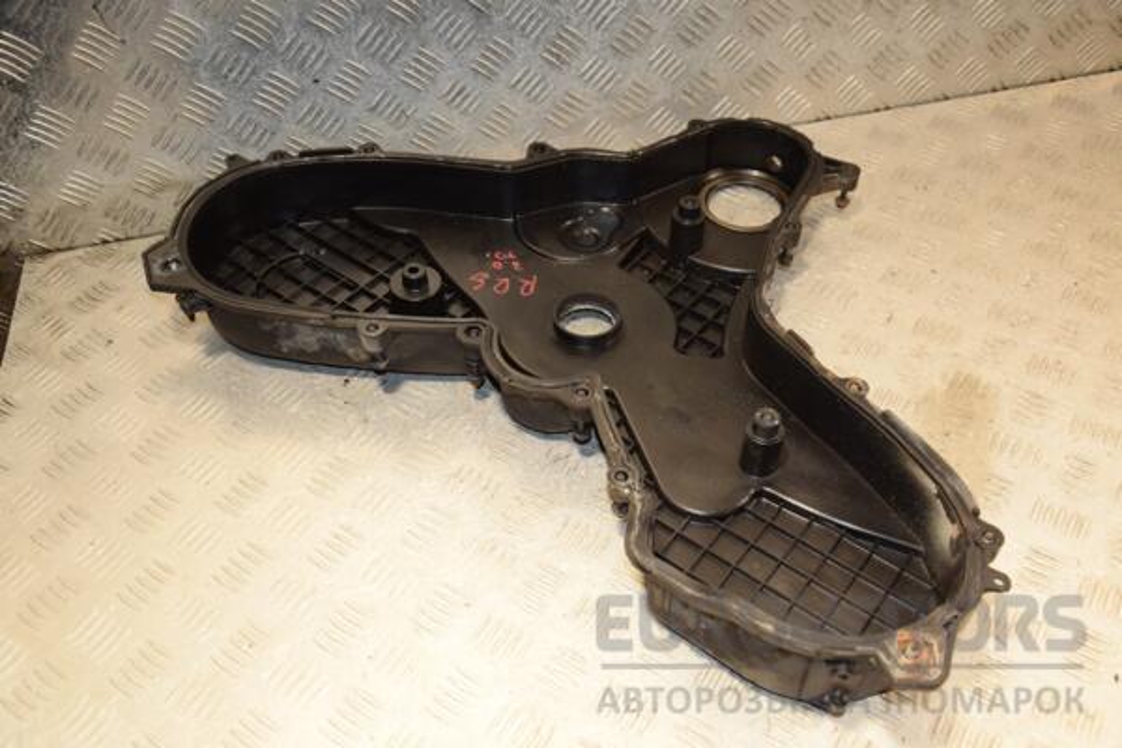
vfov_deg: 40.0
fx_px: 1028
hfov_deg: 57.2
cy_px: 374
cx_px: 561
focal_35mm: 33
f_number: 5
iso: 800
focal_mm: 22
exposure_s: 1/200
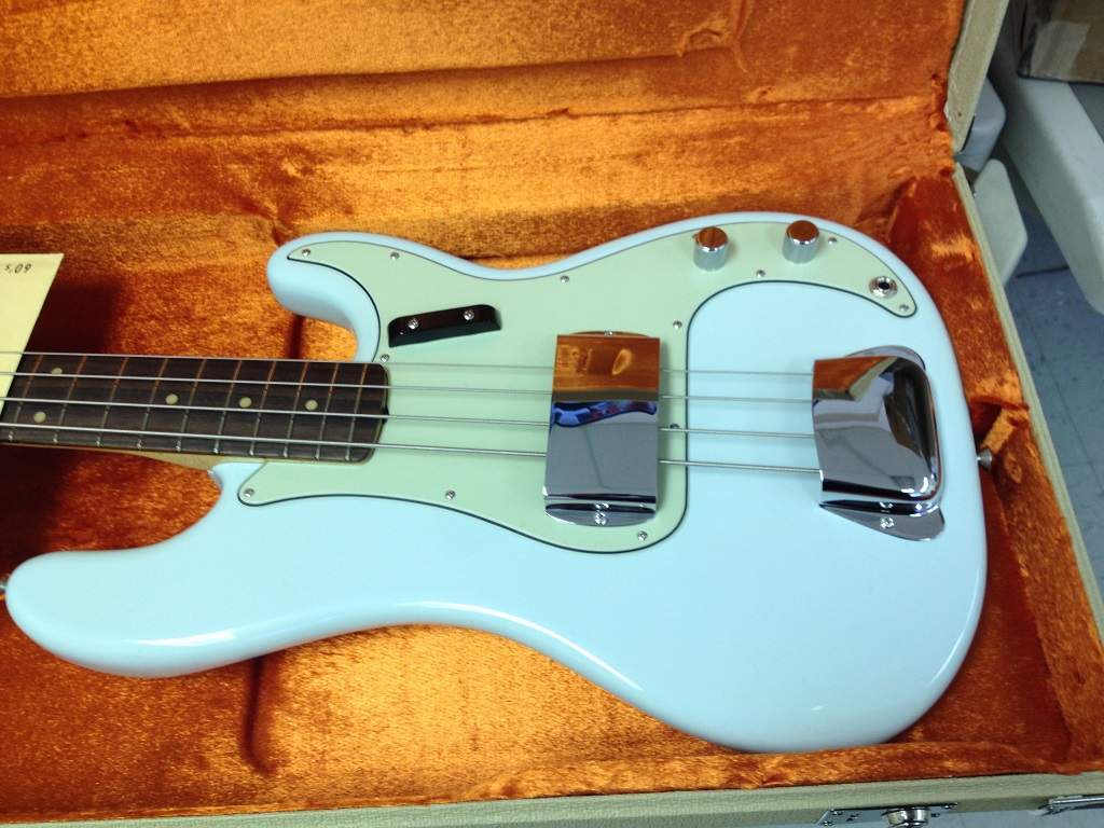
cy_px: 414
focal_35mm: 35
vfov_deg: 40.7
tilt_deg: -58.4
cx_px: 552
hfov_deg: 52.6
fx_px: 1116
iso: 50
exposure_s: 1/20
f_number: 2.4
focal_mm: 4.28
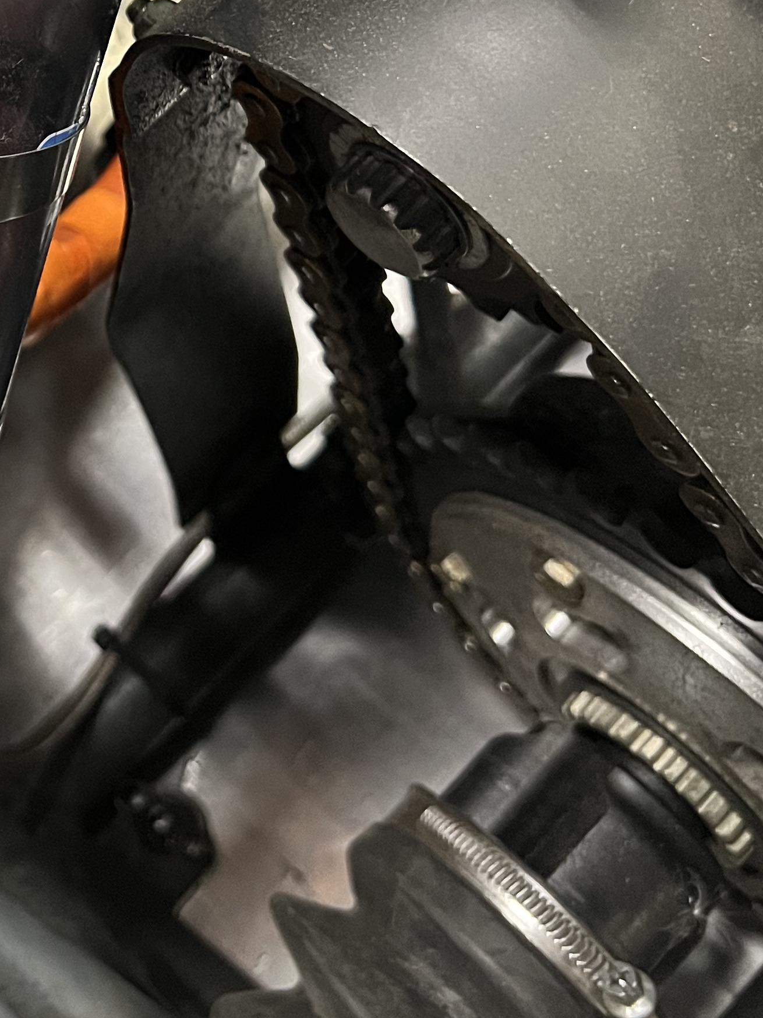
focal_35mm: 60
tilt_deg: -56.0
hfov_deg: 23.1
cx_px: -61
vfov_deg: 31.0
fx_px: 1764
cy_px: 146
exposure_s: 1/40
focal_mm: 5.7
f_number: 1.5
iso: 640
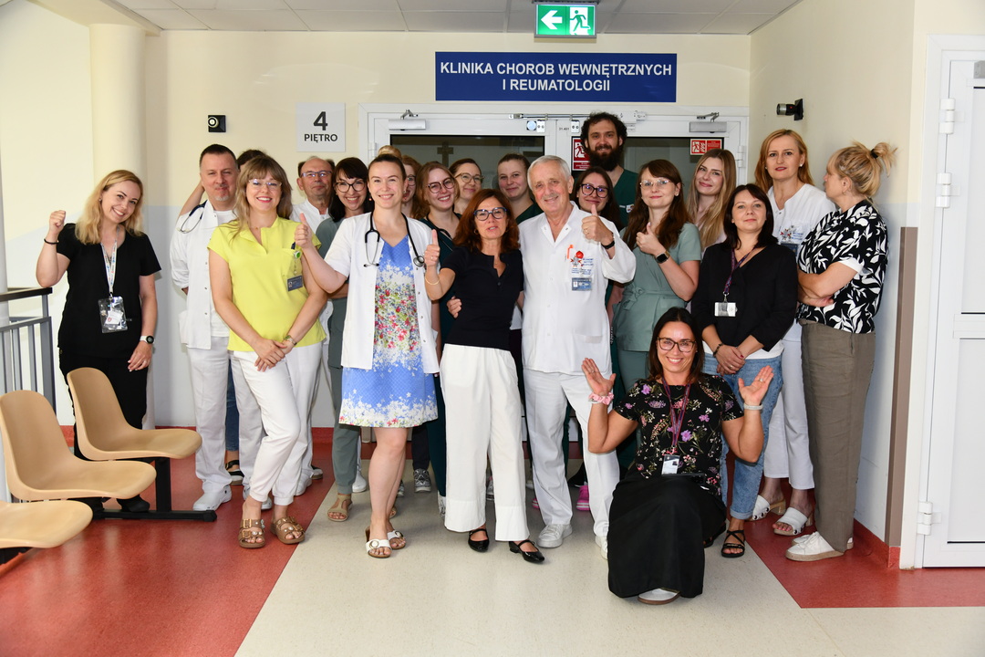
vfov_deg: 38.9
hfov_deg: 55.8
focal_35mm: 34
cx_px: 492
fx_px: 930
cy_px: 328
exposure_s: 1/60
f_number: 5
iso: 720
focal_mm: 34
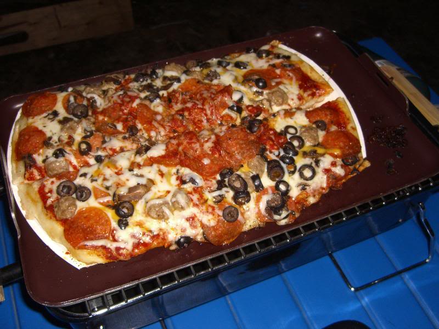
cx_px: 220
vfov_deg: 37.7
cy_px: 164
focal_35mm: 38
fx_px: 482
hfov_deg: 49.0
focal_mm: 7.9
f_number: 2.8
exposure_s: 1/60
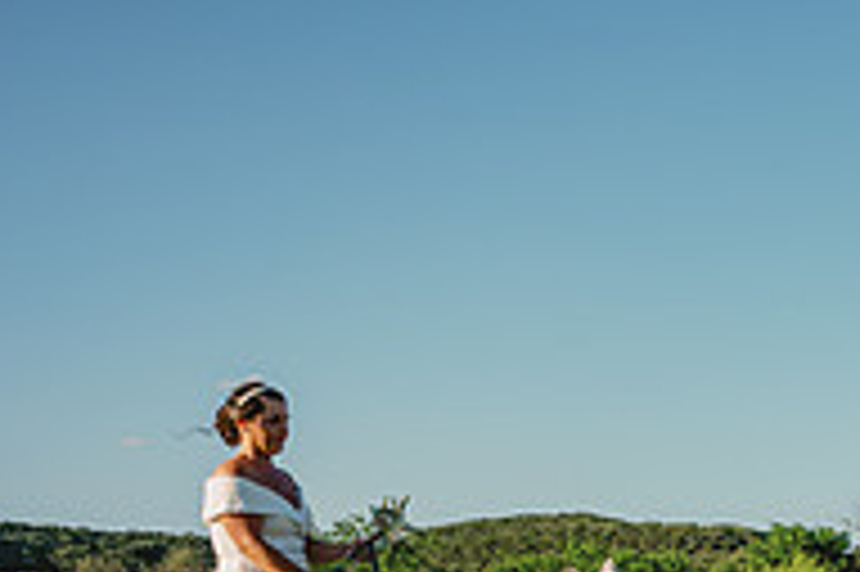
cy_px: 644
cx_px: 1031
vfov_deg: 17.9
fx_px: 1742
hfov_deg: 25.0
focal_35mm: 73
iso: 50
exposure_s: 1/1600
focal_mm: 24
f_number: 2.8
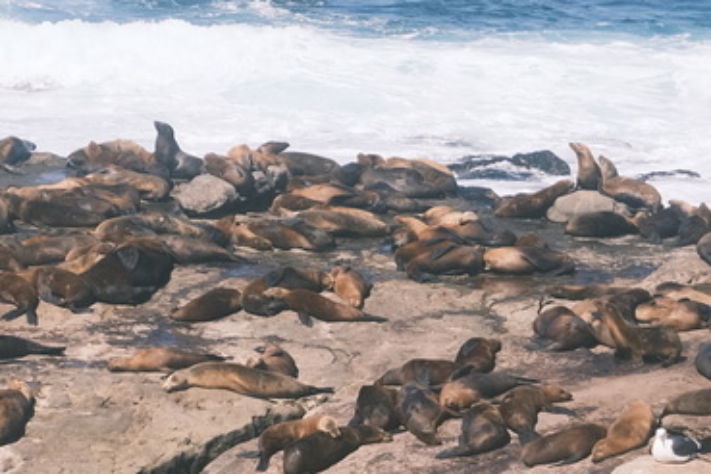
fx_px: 3950
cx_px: -187
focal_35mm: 200
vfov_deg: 6.9
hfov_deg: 10.1
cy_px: 264
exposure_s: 1/1000
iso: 320
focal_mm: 45
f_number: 6.4
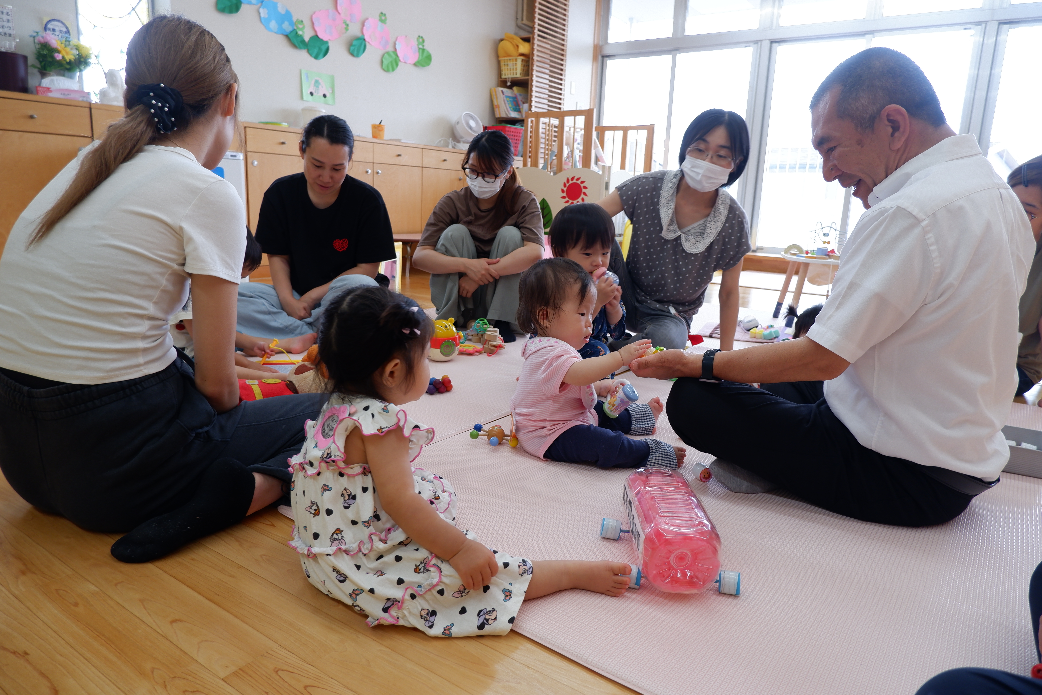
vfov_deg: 55.1
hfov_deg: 76.1
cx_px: 521
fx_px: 666
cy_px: 348
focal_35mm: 23
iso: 200
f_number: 3.5
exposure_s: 1/60
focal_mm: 15
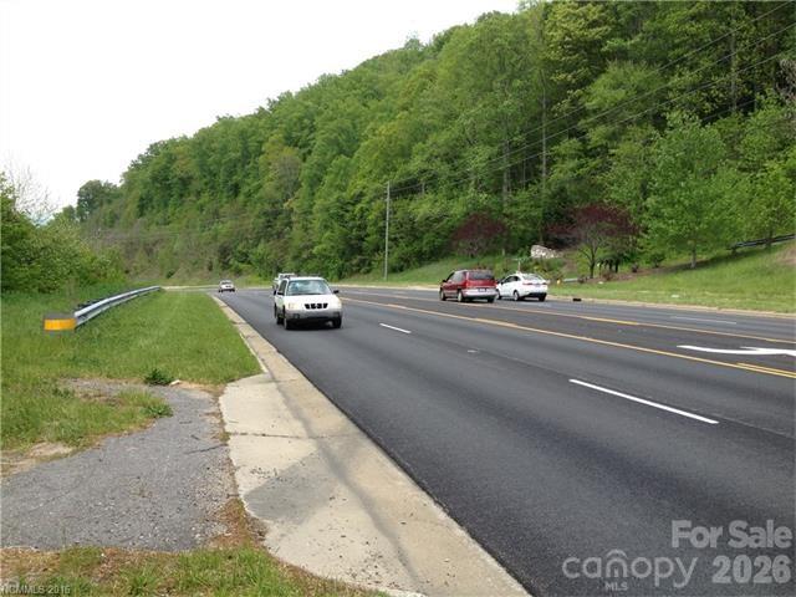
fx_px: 805
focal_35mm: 35
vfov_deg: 40.7
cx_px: 398
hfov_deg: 52.6
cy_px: 298
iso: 50
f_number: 2.4
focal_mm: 4.28
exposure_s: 1/690
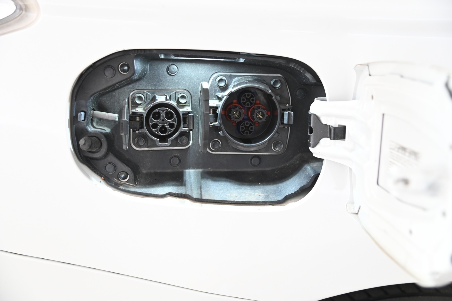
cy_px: 150
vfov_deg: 26.9
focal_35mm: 50
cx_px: 226
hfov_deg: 39.6
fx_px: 627
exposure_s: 1/40
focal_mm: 50
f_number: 4
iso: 2000
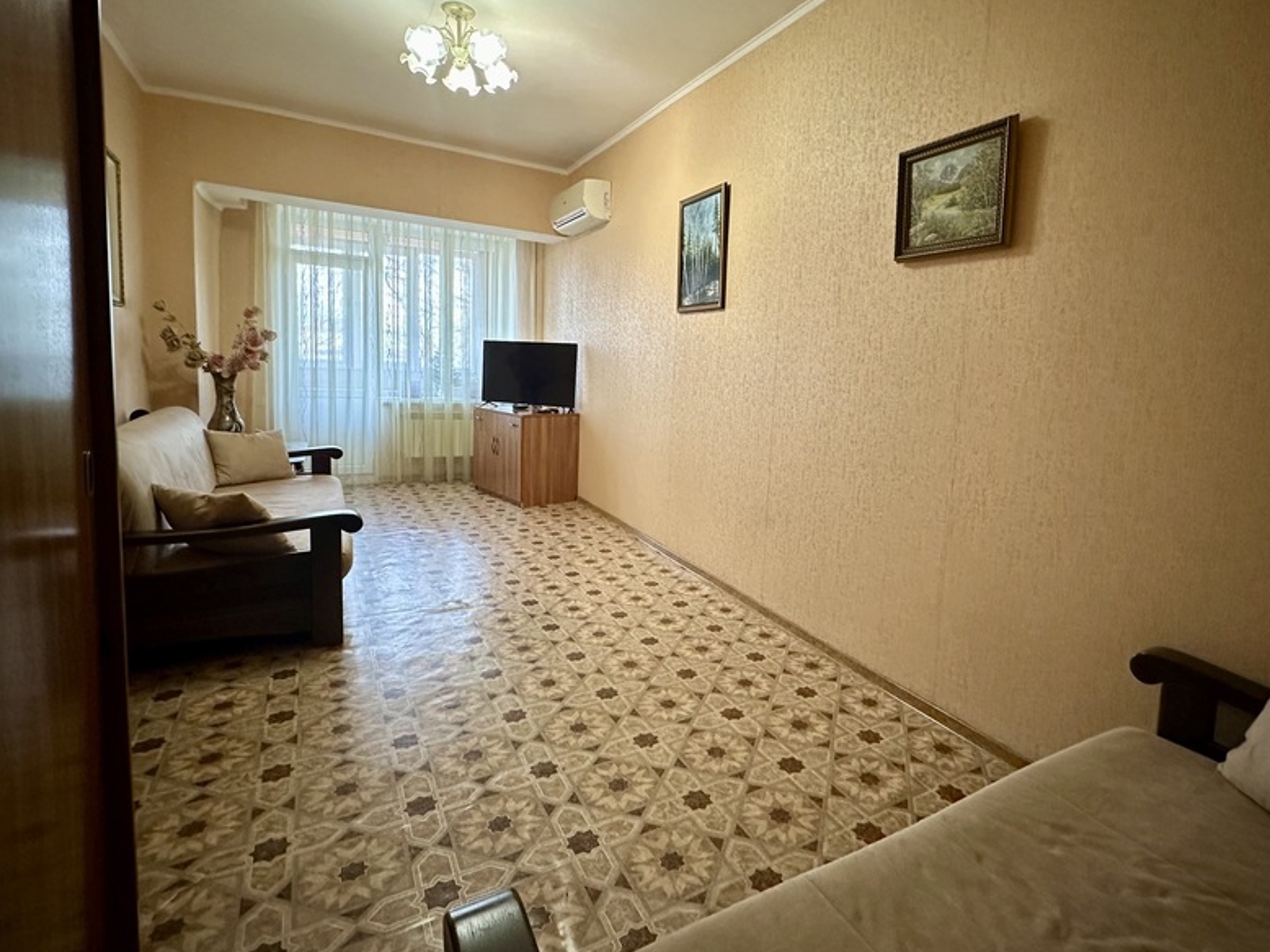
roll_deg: -3.2
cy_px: 426
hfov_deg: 87.3
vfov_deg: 71.4
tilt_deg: -4.9
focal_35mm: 18
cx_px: 720
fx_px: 660
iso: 320
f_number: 2.2
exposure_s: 1/50
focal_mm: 2.22
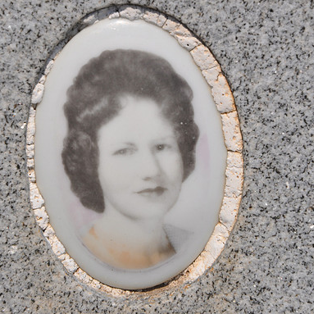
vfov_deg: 8.6
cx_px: 143
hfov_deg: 8.6
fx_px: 2080
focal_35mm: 203
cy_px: 157
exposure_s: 1/500
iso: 200
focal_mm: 105
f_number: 11
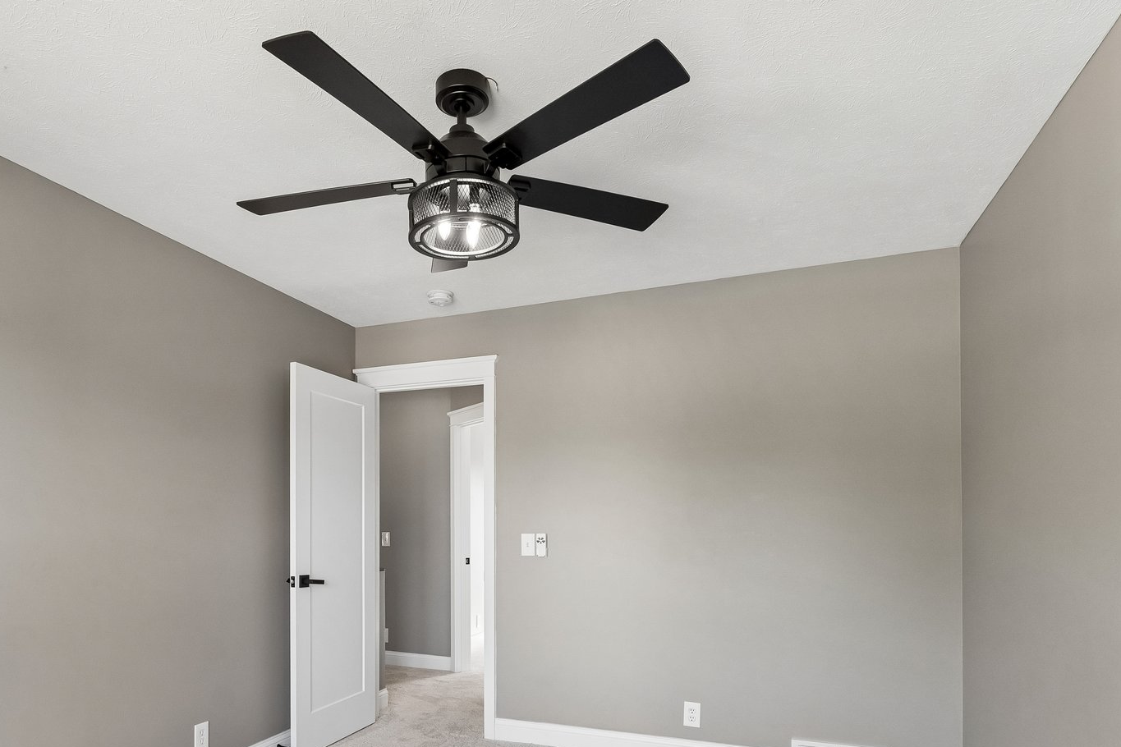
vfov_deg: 57.3
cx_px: 480
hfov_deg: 80.7
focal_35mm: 21
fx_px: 654
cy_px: 536
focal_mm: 14
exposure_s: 1/30
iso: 500
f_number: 6.3
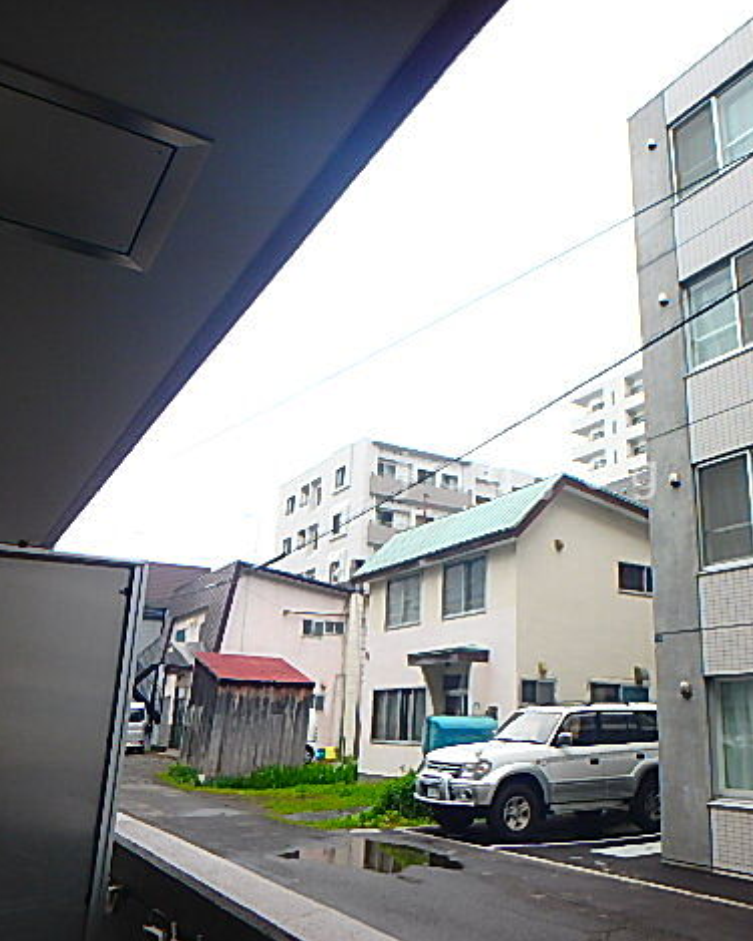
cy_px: 476
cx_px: 530
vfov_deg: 62.2
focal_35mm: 28
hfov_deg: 50.1
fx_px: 780
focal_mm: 3.7
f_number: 3.5
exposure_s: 1/100
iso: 125
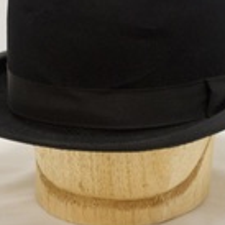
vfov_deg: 8.4
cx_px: 154
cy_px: 90
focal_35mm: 209
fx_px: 1537
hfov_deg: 8.4
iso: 1600
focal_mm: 50
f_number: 7.1
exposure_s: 1/60
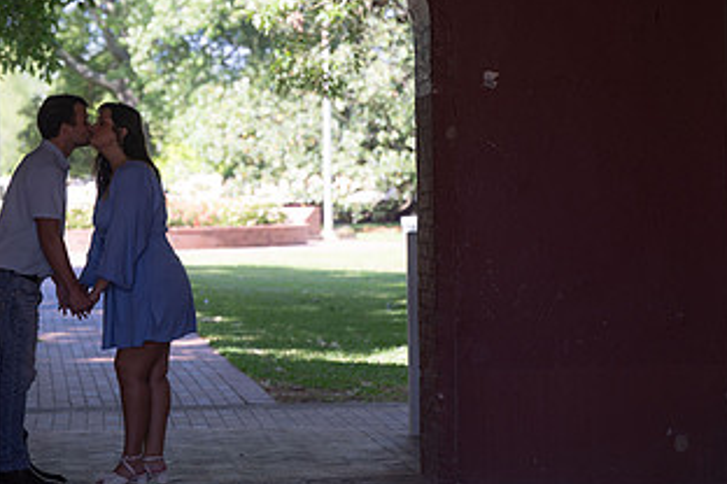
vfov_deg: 10.5
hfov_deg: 15.7
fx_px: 2625
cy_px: 120
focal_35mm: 130
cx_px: 149
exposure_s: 1/250
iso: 100
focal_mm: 70
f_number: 2.8
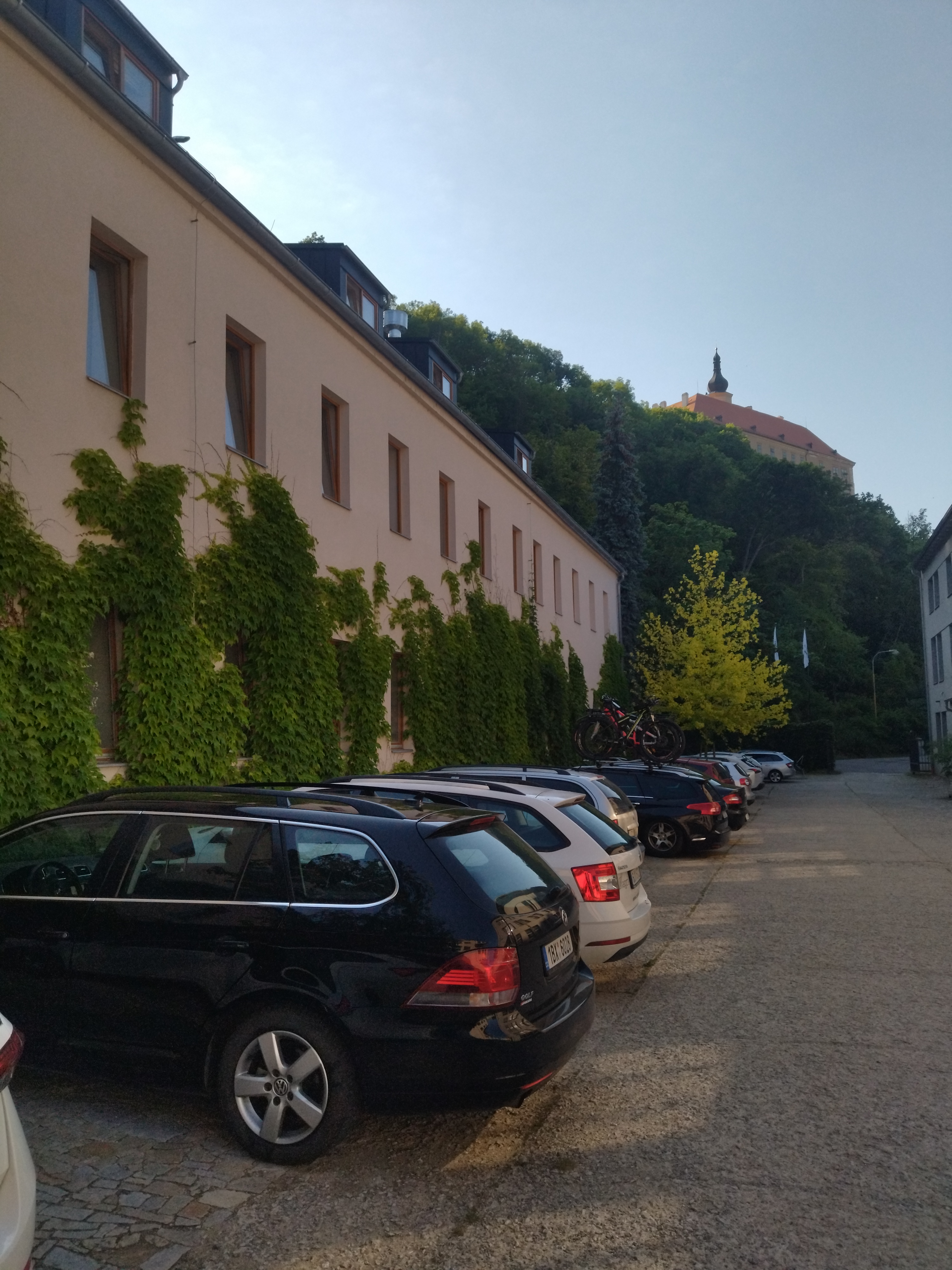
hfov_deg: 51.4
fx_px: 990
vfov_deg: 65.3
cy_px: 635
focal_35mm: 27
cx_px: 476
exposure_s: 1/2606
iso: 99
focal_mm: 4.74
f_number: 1.79
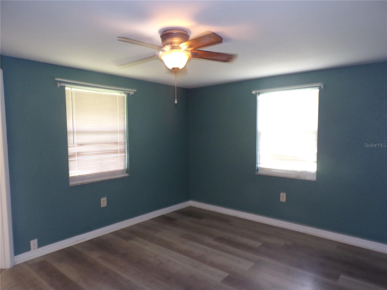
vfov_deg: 56.8
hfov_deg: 71.6
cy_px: 145
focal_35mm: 24
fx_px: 268
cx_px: 194
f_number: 3
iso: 200
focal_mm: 4.3
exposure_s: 1/34
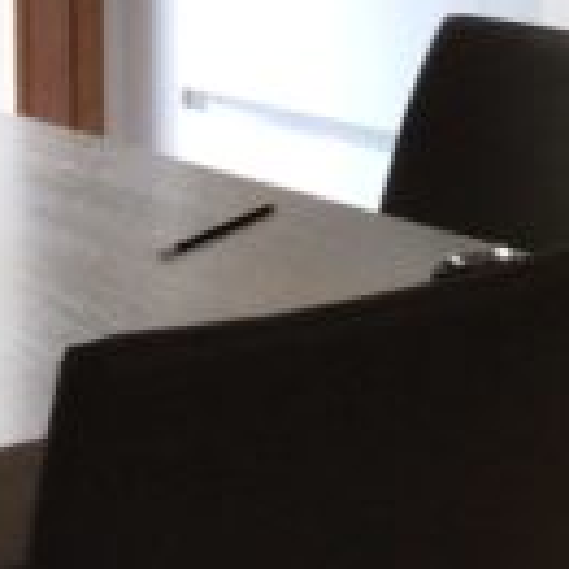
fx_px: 2678
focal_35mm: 144
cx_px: 1064
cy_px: -306
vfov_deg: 11.6
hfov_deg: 11.2
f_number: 2.4
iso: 50
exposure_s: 1/25
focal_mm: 3.3
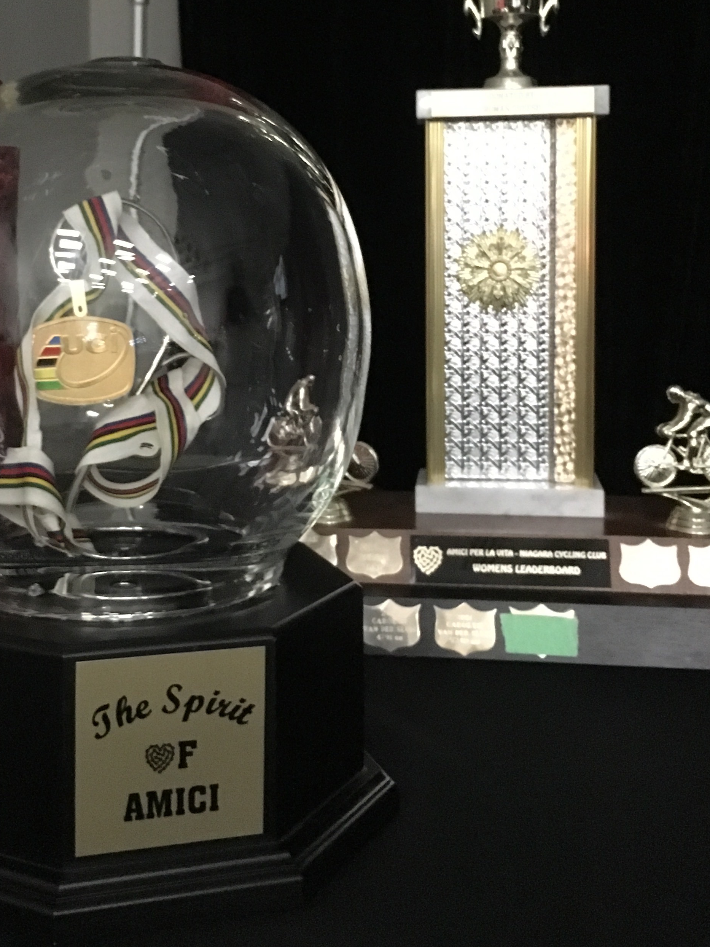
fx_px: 1285
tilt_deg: -3.1
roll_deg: -0.6
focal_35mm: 47
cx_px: 257
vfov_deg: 39.9
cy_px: 309
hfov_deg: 30.7
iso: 1000
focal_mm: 4.15
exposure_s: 1/15
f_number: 2.2
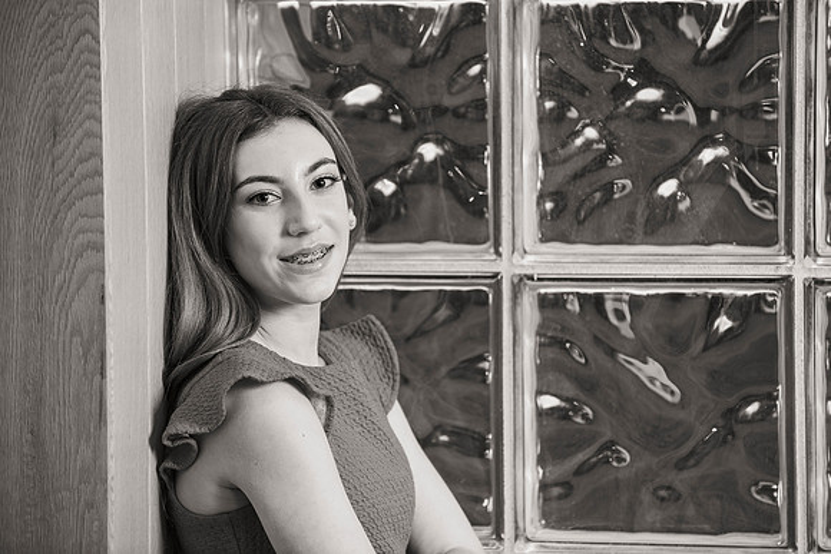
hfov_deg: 12.9
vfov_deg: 8.6
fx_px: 3688
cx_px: 439
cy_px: 264
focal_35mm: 160
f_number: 4
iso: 800
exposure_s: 1/160
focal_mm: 150
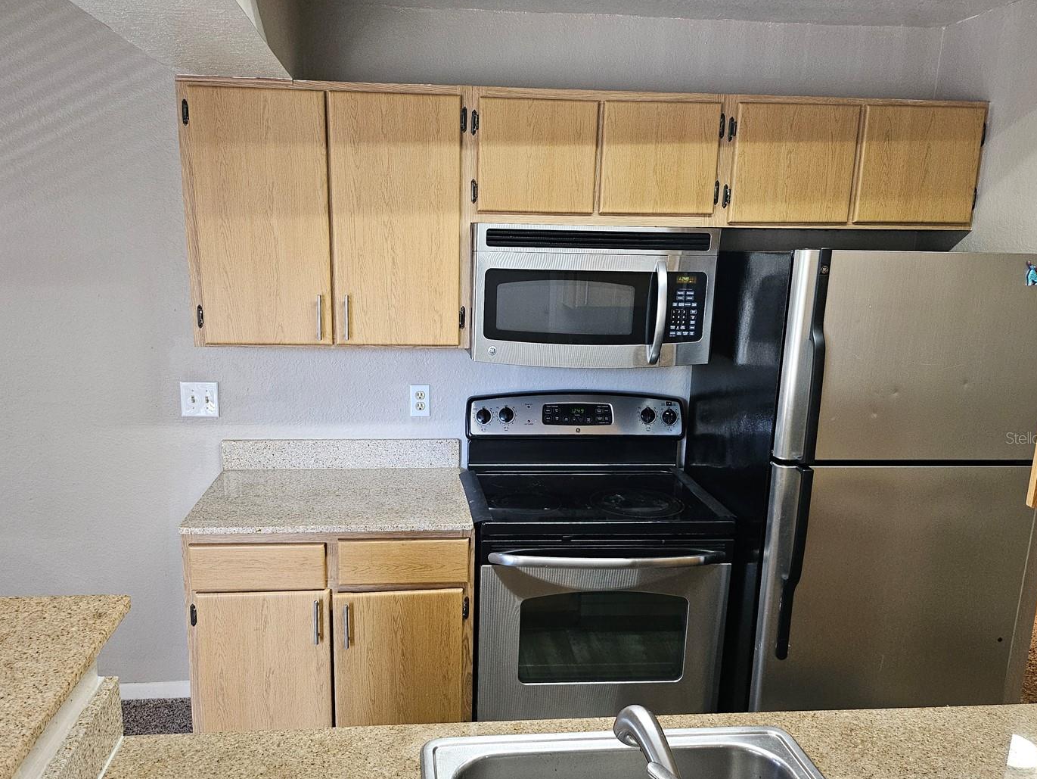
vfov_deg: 49.6
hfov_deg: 63.3
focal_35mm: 28
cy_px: 438
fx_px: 839
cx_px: 472
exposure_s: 1/120
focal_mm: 5
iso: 320
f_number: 1.8
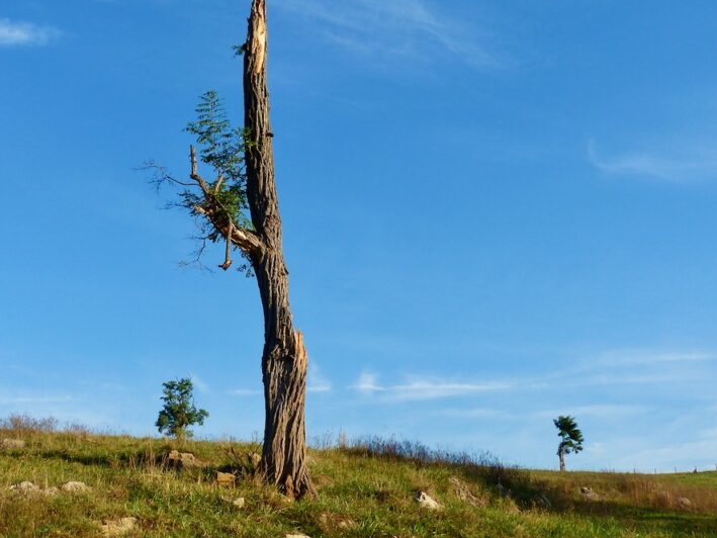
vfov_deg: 28.0
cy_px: 248
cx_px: 283
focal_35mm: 52
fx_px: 1077
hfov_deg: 36.7
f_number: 4
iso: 100
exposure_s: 1/500
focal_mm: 6.4
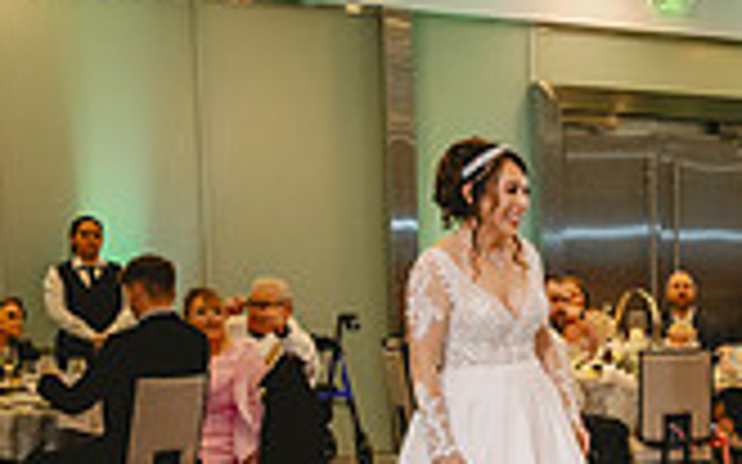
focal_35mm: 91
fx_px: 1840
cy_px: 501
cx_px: 995
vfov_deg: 14.1
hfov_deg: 20.6
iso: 1600
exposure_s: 1/160
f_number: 2.8
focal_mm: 24
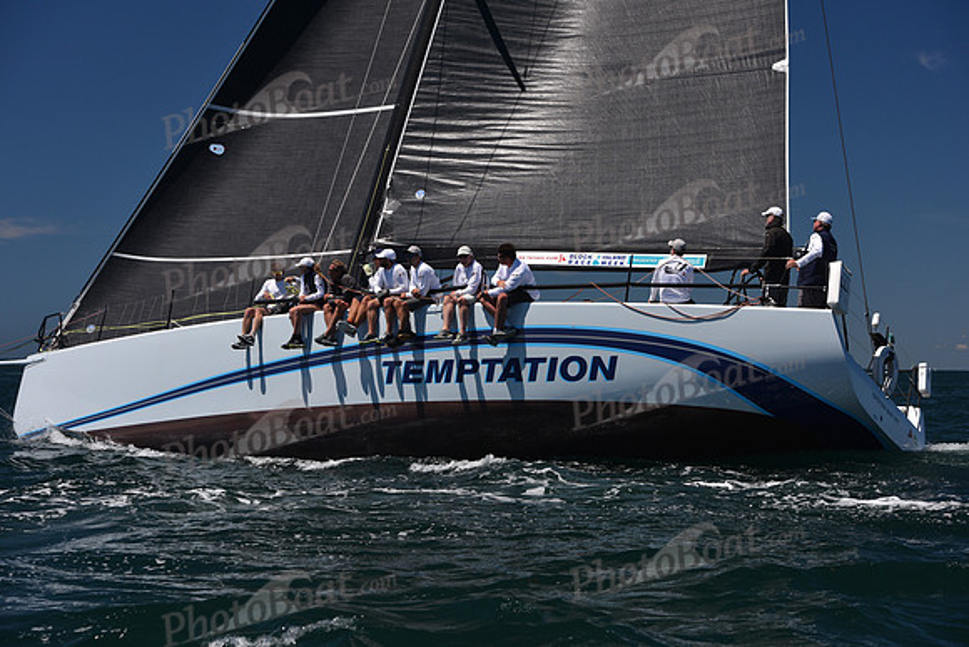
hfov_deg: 28.8
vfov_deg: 19.5
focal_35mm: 70
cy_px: 324
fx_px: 1885
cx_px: 484
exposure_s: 1/800
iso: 250
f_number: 7.1
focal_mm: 70
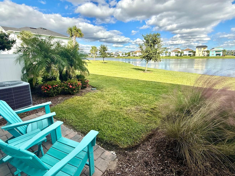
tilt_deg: -9.8
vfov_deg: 74.4
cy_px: 76
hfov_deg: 91.0
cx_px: 123
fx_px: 115
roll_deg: +0.9
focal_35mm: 17
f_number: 2.2
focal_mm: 2.22
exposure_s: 1/1656
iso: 50
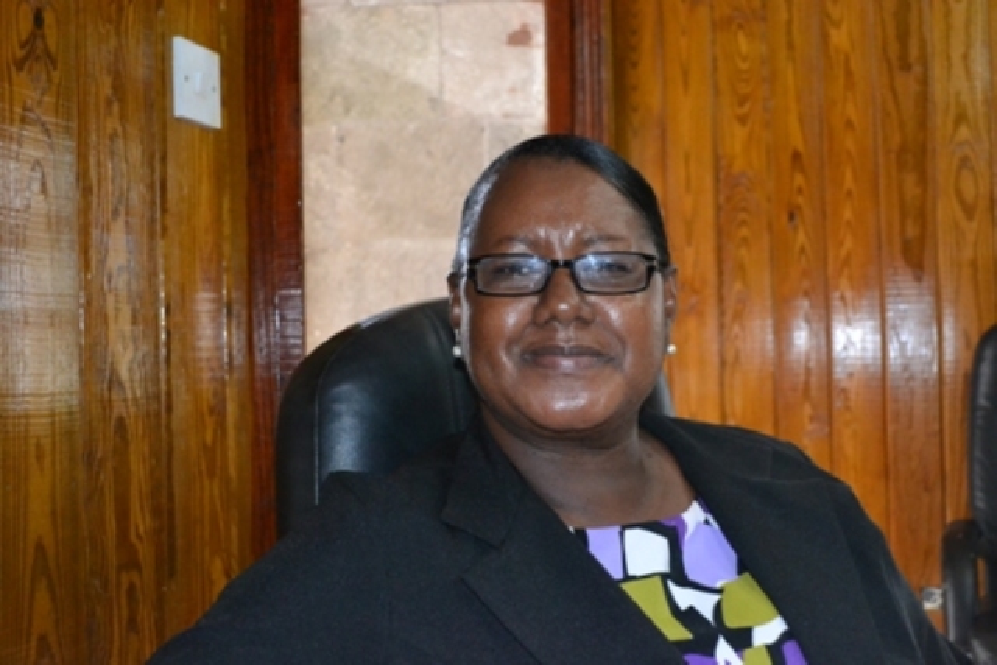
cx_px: 498
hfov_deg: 45.0
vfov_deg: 30.9
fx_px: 1205
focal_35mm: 44
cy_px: 332
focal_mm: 29
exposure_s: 1/60
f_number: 4.5
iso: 3200
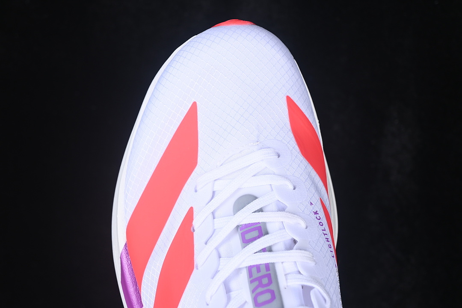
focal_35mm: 75
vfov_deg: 18.2
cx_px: 231
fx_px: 962
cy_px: 154
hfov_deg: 27.0
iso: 160
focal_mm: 50
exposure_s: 1/80
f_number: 7.1
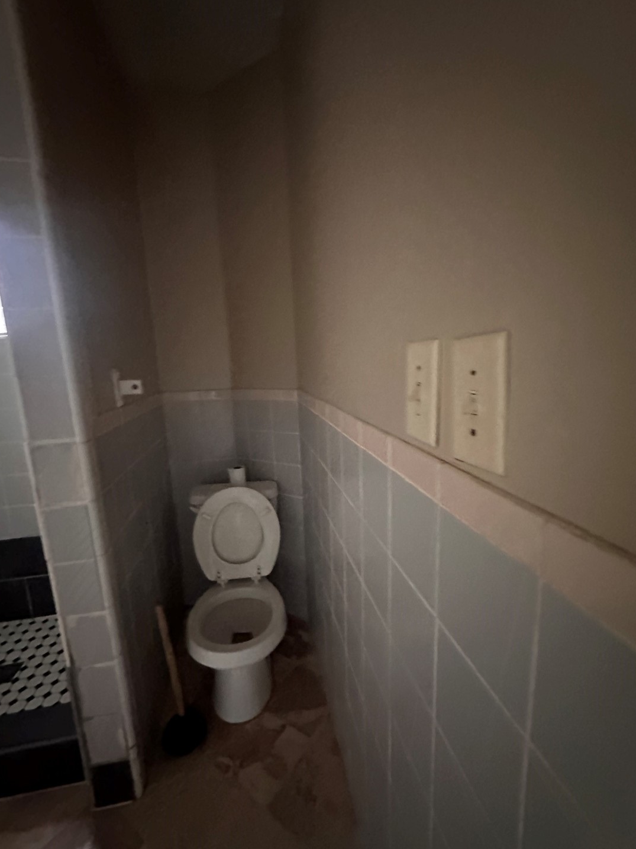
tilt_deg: -10.3
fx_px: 368
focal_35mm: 15
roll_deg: -1.3
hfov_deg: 81.7
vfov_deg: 98.2
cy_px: 424
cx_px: 313
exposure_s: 1/30
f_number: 2.2
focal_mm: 2.22
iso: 1600
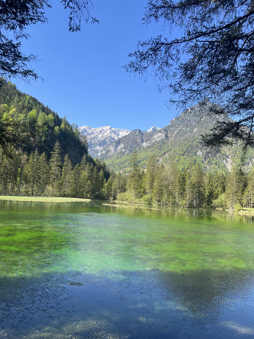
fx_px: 264
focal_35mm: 27
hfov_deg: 51.3
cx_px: 124
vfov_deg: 65.3
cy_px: 173
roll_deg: -4.4
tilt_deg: +5.1
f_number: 1.5
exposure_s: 1/1645
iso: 50
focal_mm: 5.7
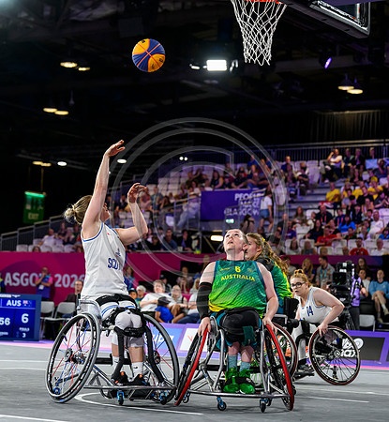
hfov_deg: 17.9
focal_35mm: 93
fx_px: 1231
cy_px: 211
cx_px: 158
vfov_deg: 19.5
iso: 2500
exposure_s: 1/1600
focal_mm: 70
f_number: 3.2
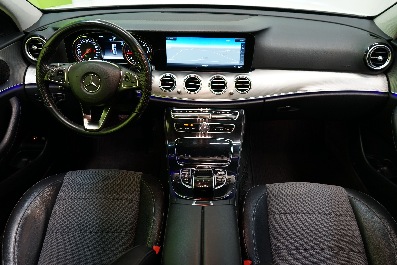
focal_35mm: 28
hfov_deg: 65.5
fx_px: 309
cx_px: 198
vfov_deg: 46.4
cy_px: 132
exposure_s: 1/30
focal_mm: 28
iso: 500
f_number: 3.5
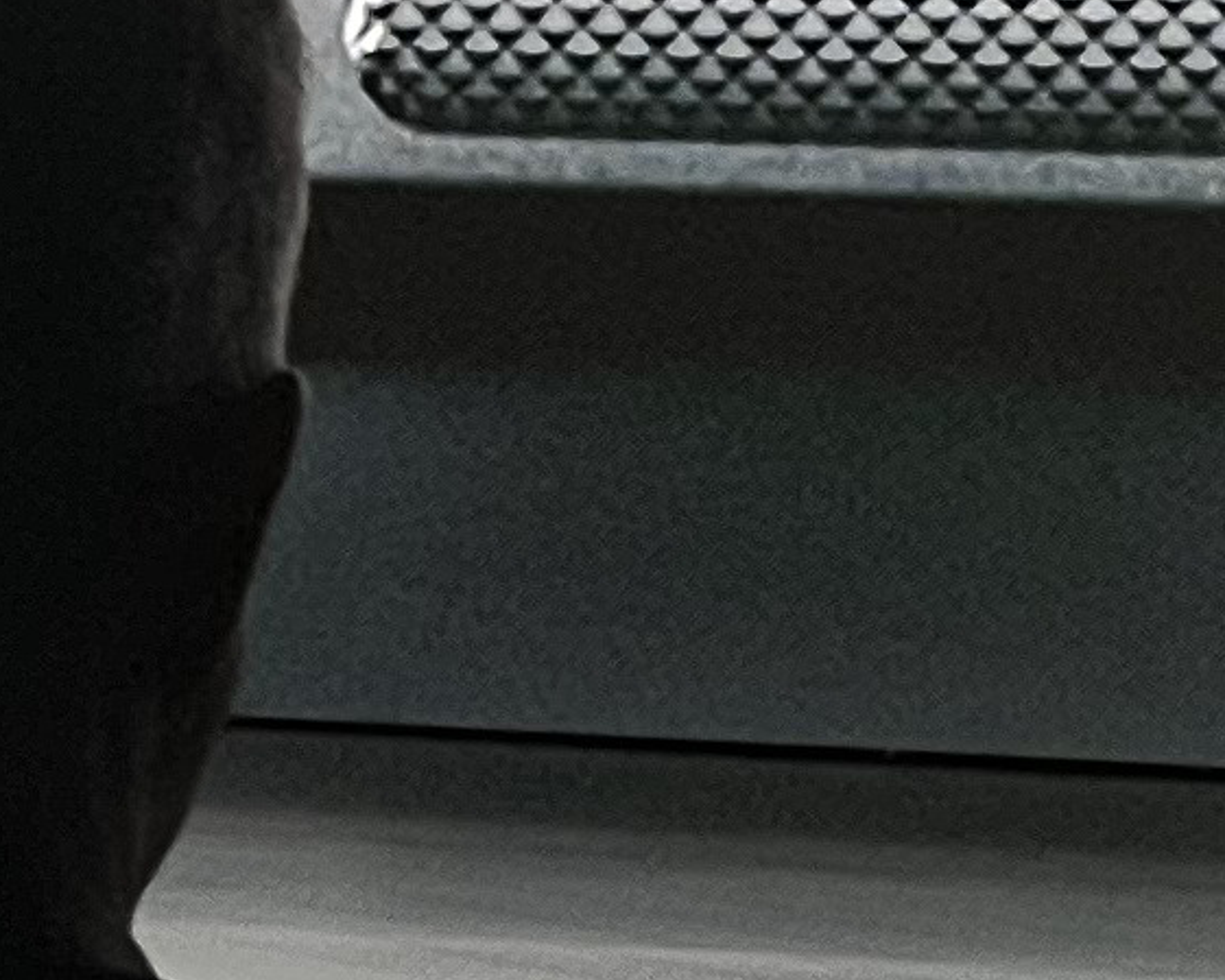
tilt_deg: +4.9
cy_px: -1547
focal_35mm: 540
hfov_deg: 3.6
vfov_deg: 2.8
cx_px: -310
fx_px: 19581
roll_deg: -2.0
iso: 50
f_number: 2.8
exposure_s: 1/122
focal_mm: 9
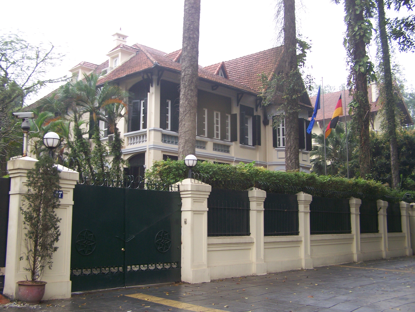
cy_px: 156
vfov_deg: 37.8
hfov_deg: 48.9
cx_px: 208
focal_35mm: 38
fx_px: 456
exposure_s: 1/50
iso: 80
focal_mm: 6.3
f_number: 2.8
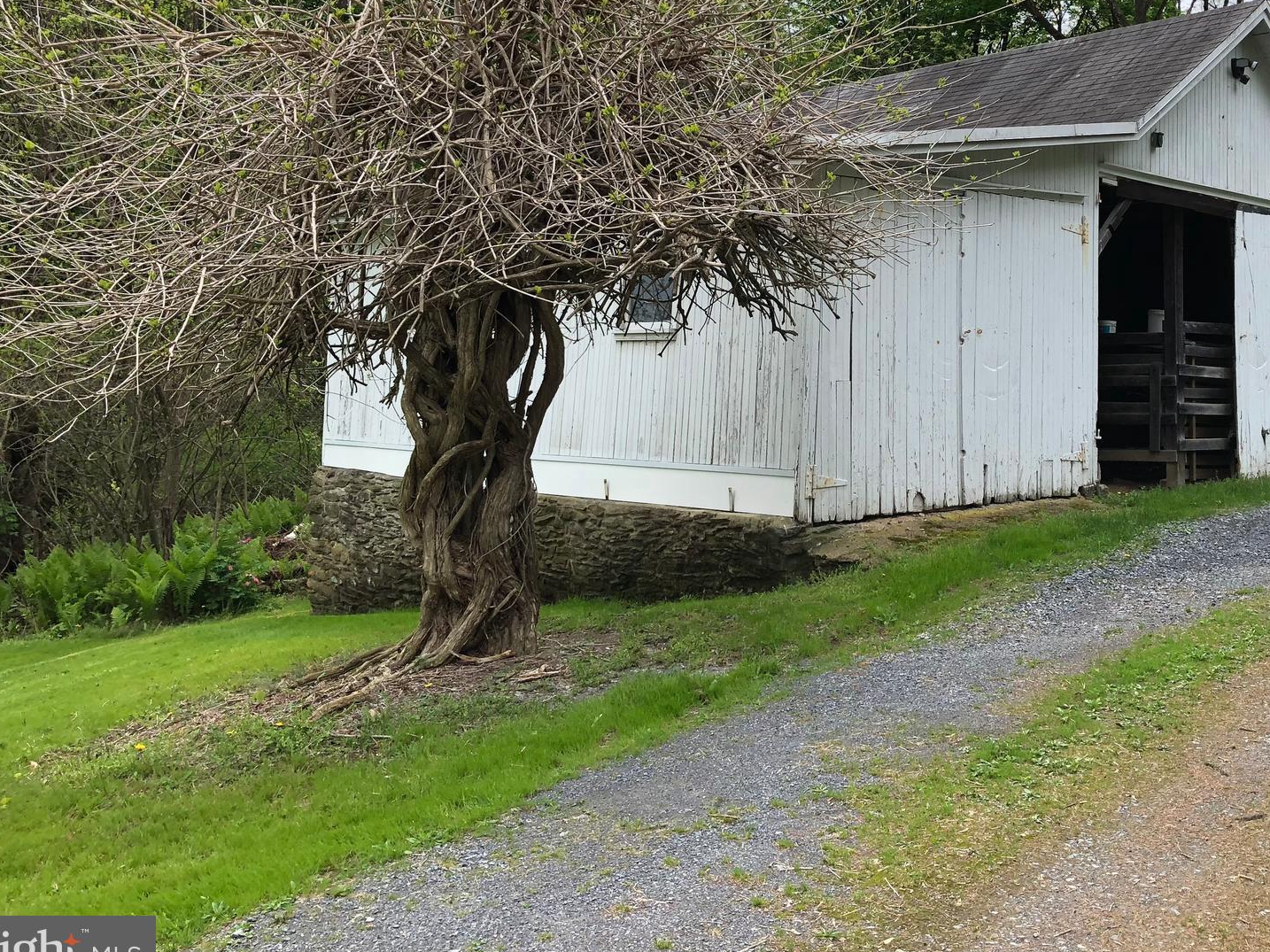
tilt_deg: +4.6
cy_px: 308
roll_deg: -1.8
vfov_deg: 35.6
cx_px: 841
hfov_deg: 46.1
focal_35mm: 40
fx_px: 1467
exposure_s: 1/716
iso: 20
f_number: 1.8
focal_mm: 3.99
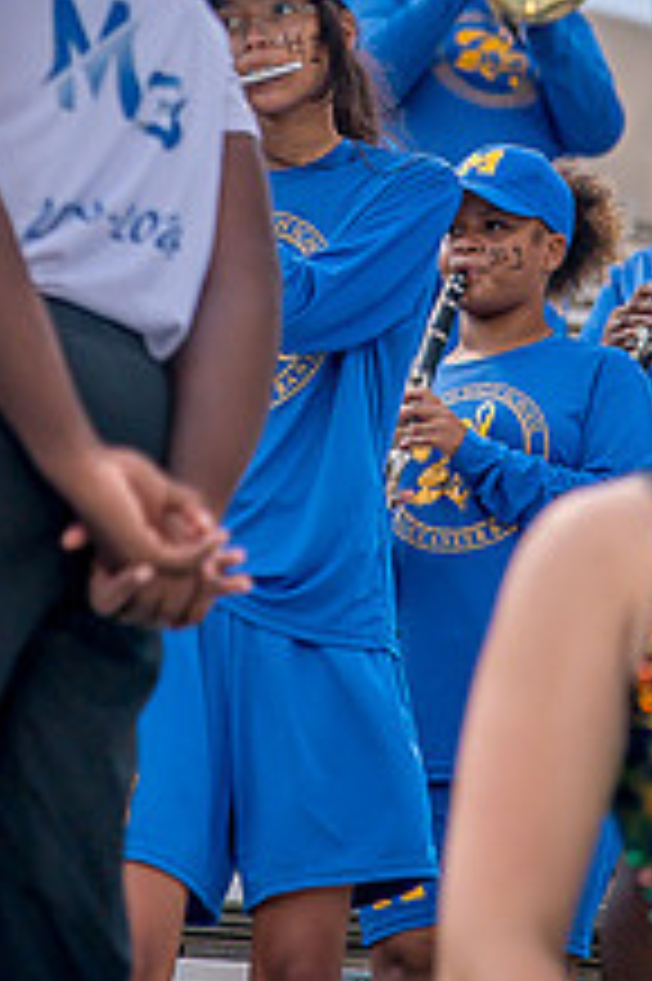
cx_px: 402
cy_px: 22
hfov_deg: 5.5
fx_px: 6748
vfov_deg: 8.3
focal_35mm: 248
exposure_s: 1/200
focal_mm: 120
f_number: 4
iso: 400
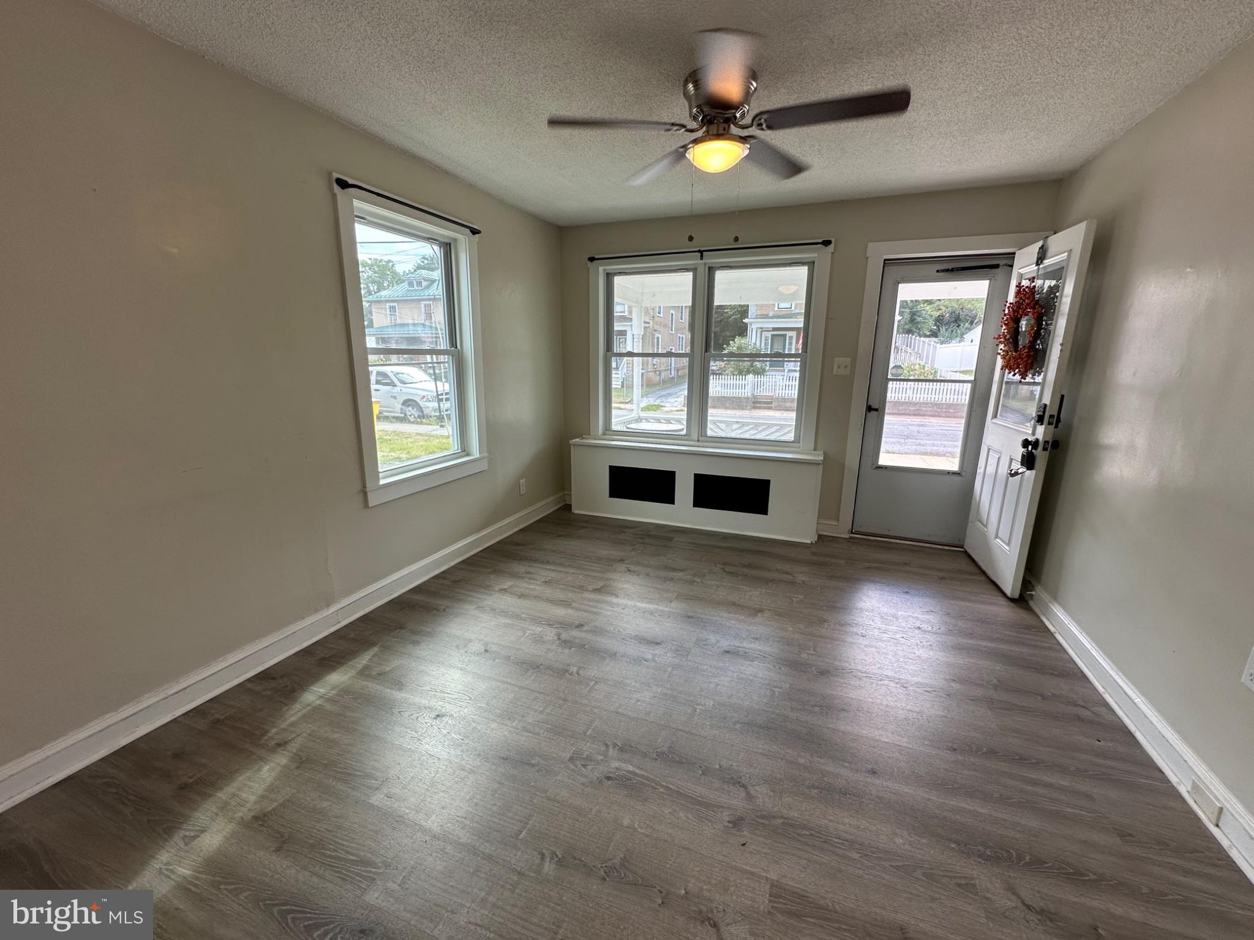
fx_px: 507
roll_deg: -1.0
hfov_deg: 102.1
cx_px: 627
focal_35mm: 14
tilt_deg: -12.0
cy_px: 470
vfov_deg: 85.7
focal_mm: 2.22
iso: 50
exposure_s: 1/99
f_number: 2.2
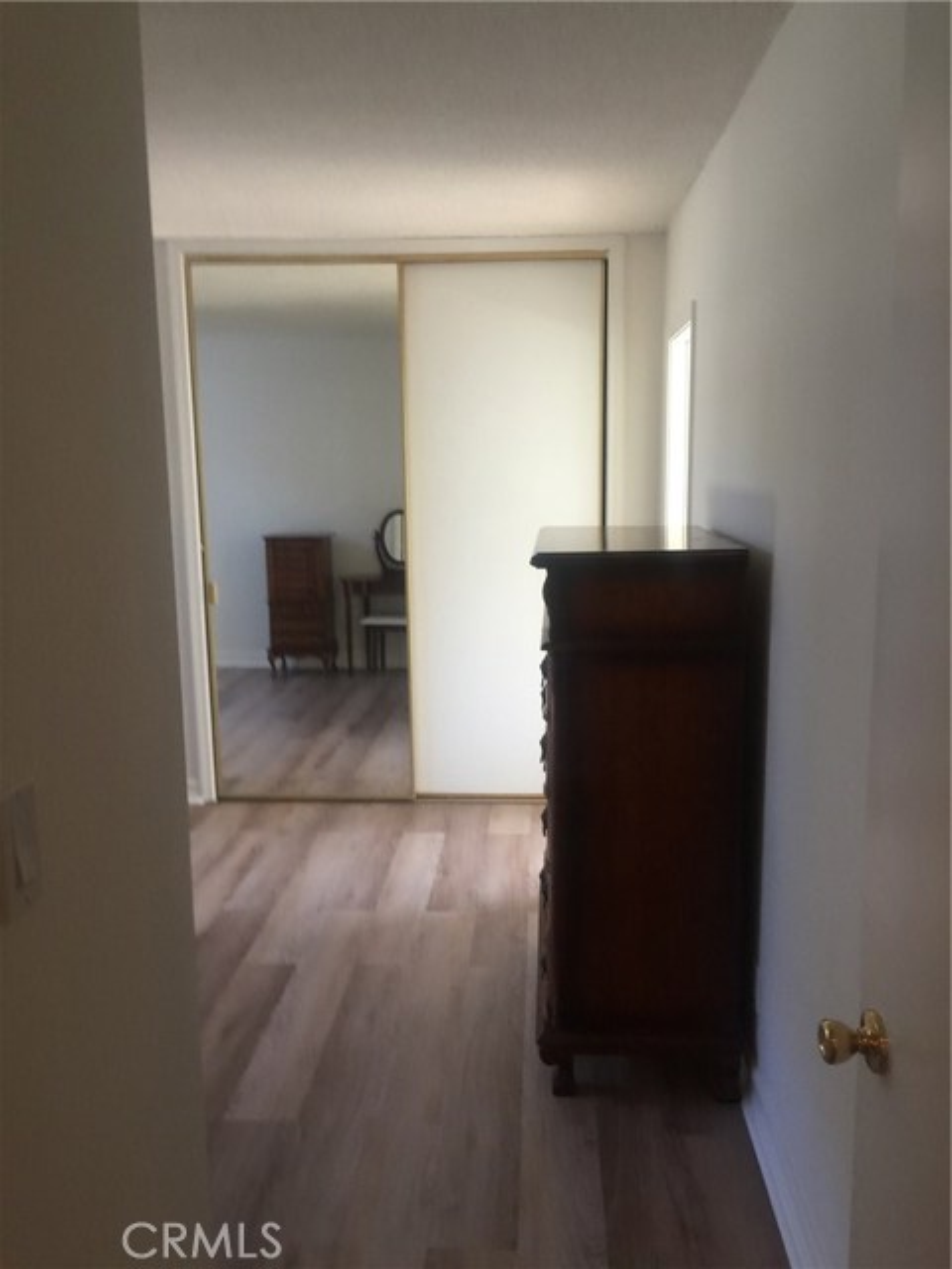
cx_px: 476
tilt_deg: -4.7
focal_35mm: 29
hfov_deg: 48.2
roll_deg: +2.7
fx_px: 1063
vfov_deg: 61.7
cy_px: 634
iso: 40
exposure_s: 1/15
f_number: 2.2
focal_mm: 4.15
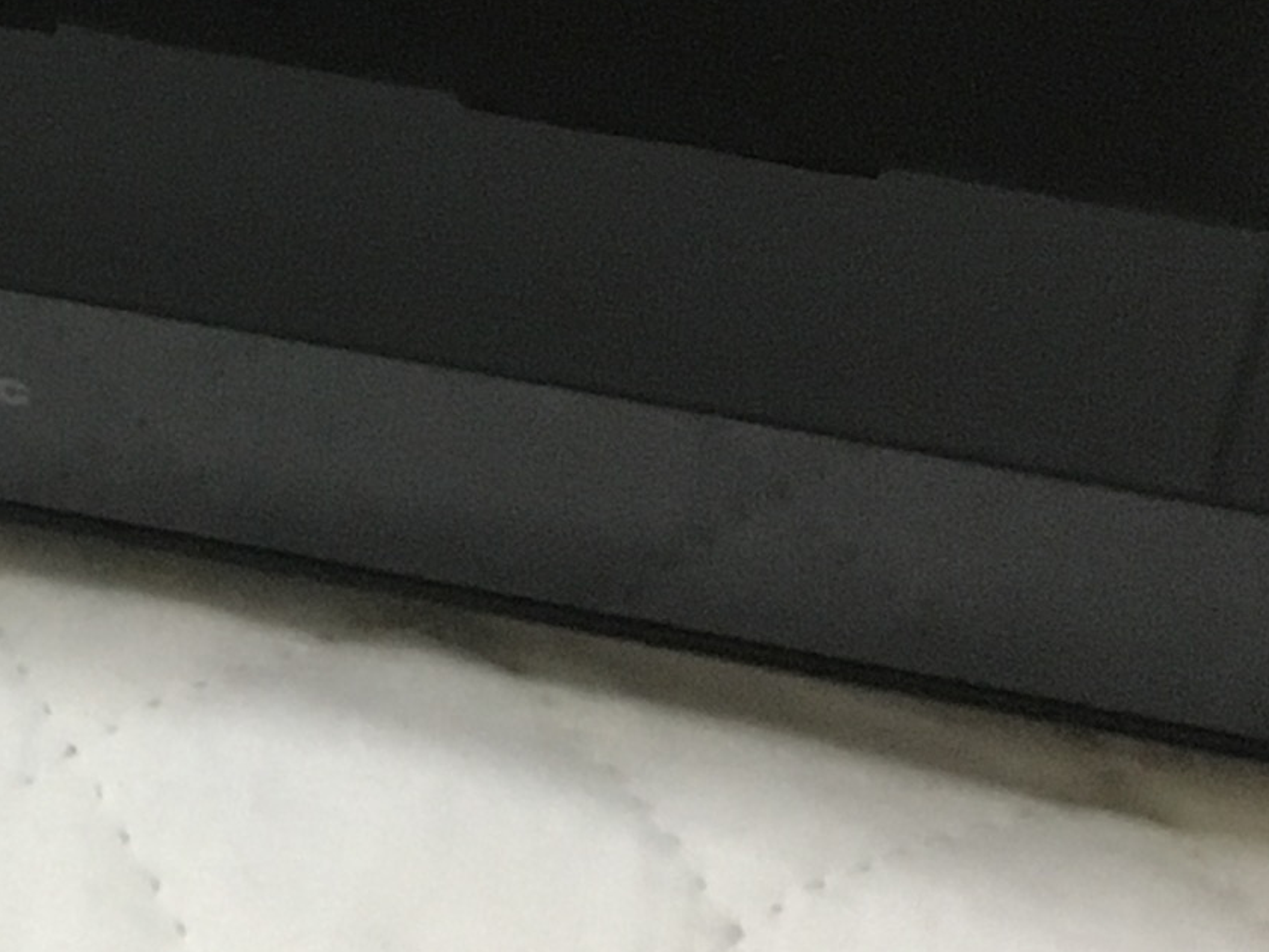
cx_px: -441
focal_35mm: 139
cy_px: -975
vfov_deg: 9.9
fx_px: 5096
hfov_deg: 13.6
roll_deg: +7.0
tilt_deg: -41.0
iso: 200
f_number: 2.2
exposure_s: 1/30
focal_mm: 4.15
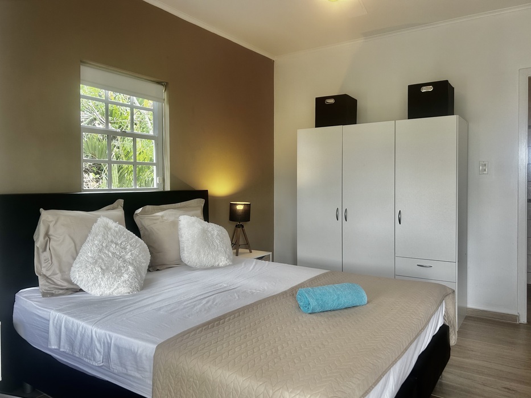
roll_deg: +0.3
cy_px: 199
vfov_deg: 53.1
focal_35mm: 26
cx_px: 266
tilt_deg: -2.9
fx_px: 399
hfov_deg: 67.3
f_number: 1.5
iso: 50
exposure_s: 1/121
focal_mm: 5.7
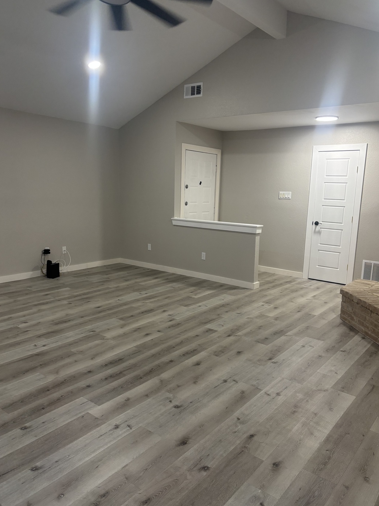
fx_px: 394
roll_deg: -0.8
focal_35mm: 27
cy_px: 254
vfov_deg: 65.3
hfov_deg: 51.3
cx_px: 190
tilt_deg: -9.9
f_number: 1.6
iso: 160
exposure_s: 1/60
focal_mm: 5.96
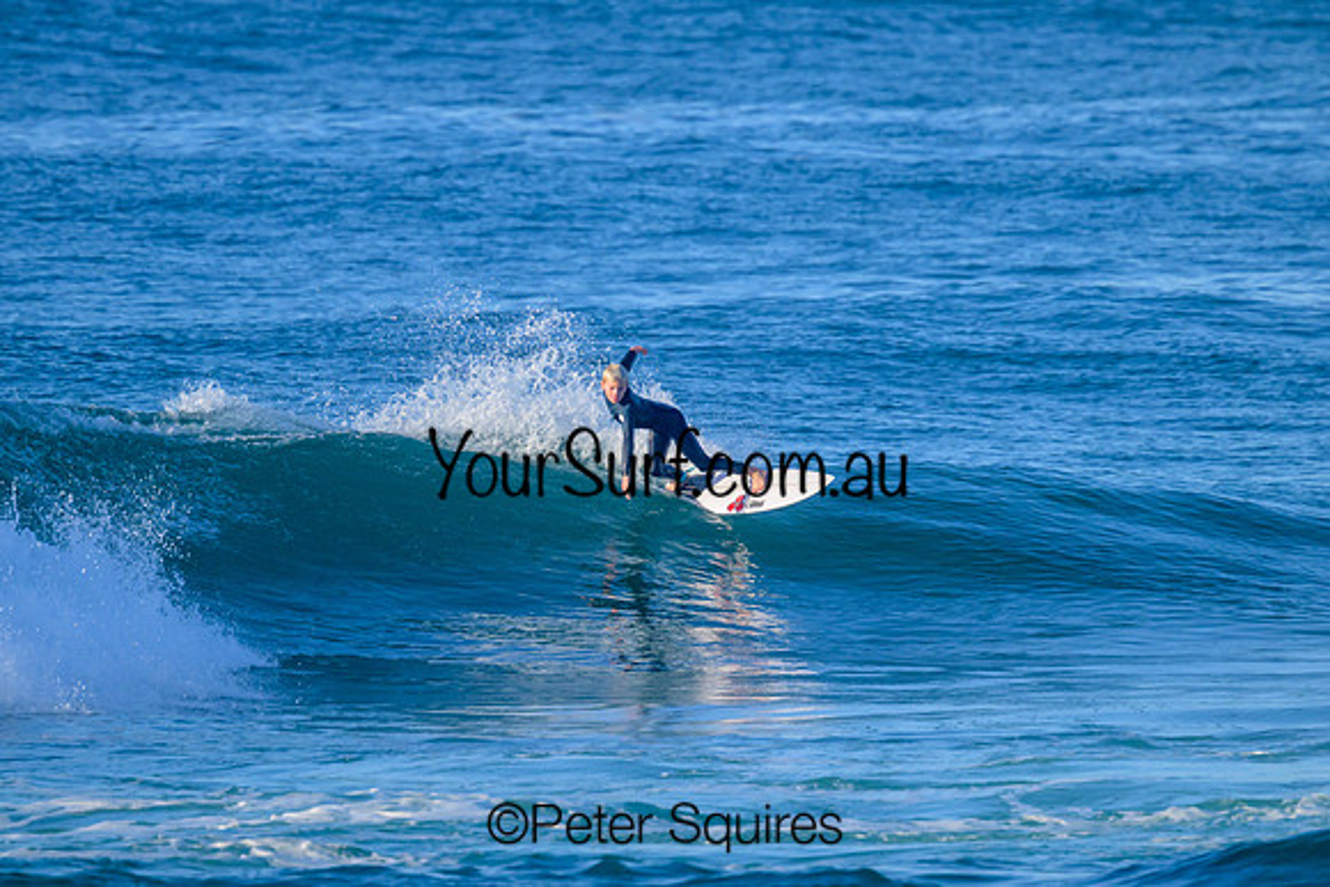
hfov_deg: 3.0
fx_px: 25127
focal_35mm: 680
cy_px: 444
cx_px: 665
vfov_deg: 2.0
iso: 2000
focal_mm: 680
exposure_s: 1/2000
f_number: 11
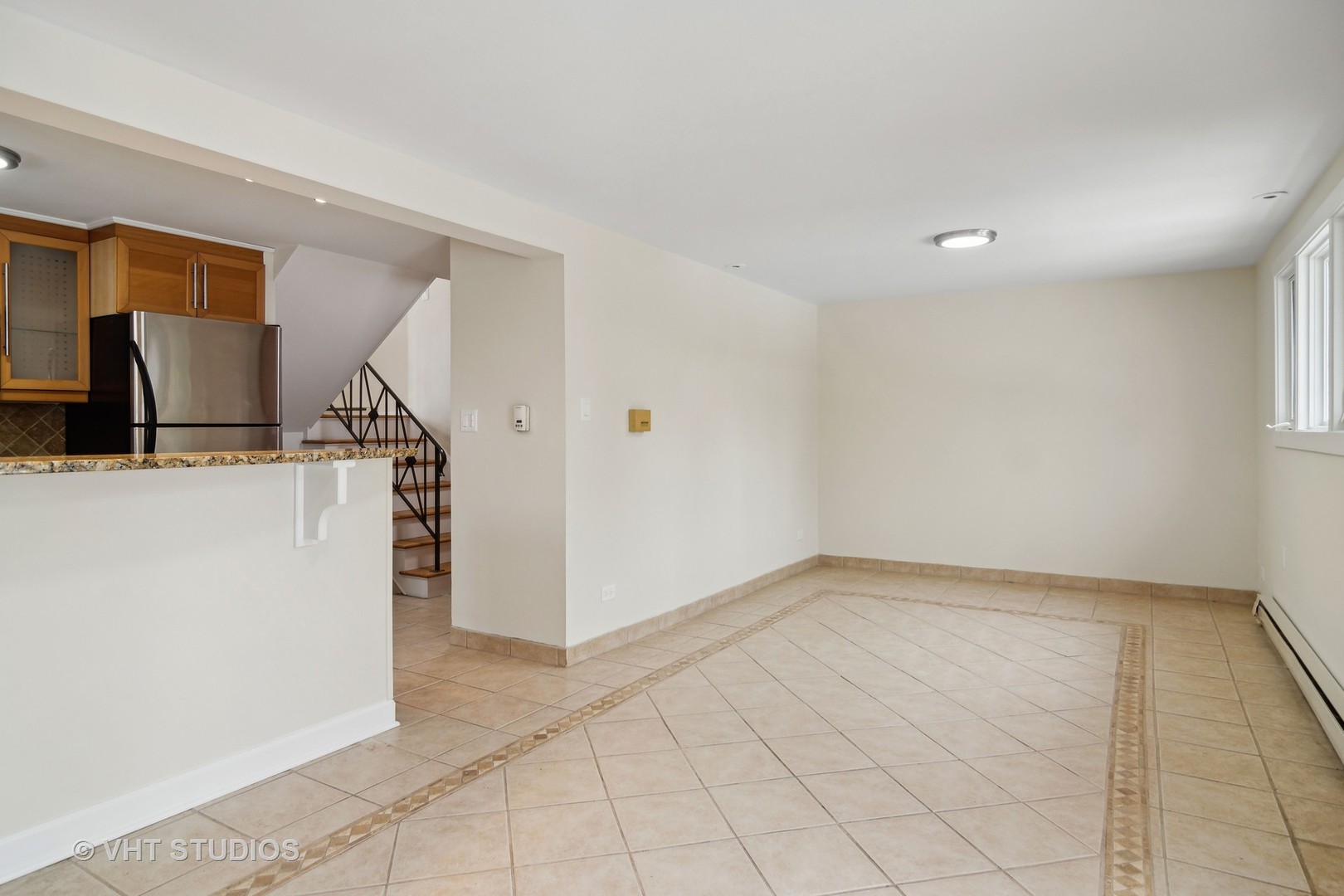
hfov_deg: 90.0
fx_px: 672
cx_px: 672
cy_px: 448
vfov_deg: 67.4
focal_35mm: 18
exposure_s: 1/25
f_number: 8
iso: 200
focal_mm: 12
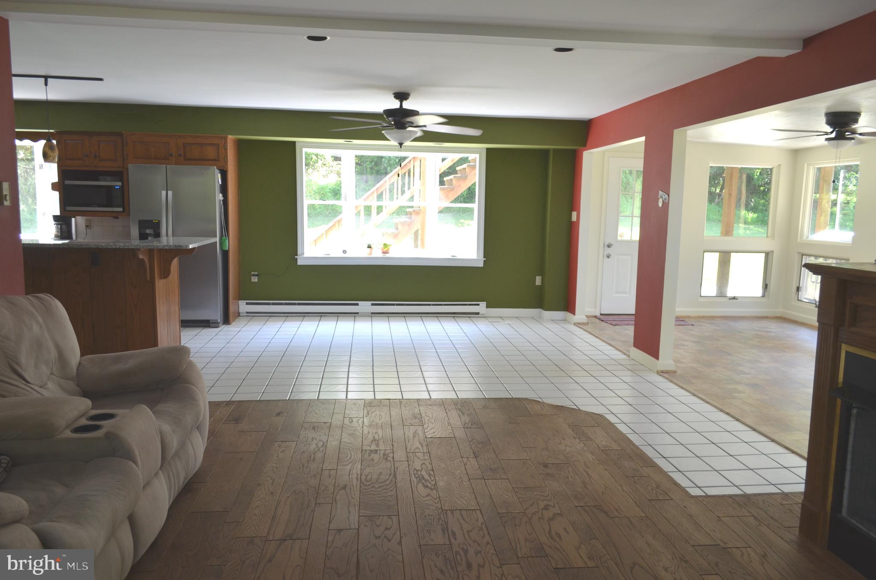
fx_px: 656
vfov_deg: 47.7
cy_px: 290
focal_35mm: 27
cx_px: 438
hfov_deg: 67.5
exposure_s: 1/100
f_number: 5
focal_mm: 18
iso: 400
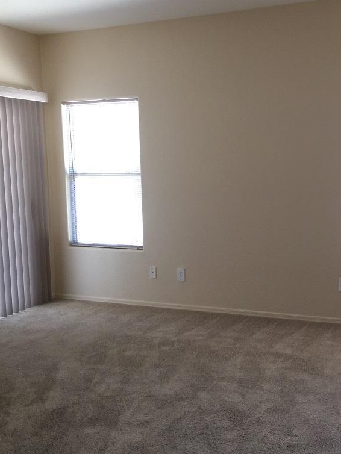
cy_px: 235
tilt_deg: -6.5
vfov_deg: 45.8
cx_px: 234
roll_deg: +0.7
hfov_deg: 34.7
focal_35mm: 41
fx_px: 538
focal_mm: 4.15
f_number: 2.2
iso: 50
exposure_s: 1/30
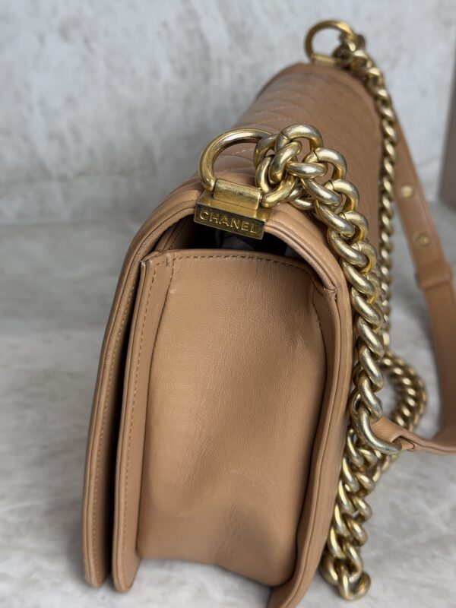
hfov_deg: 30.3
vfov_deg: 39.7
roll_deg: -1.6
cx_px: 228
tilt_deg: -24.4
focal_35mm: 48
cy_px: 304
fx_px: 843
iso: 80
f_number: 1.78
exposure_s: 1/120
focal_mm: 6.76
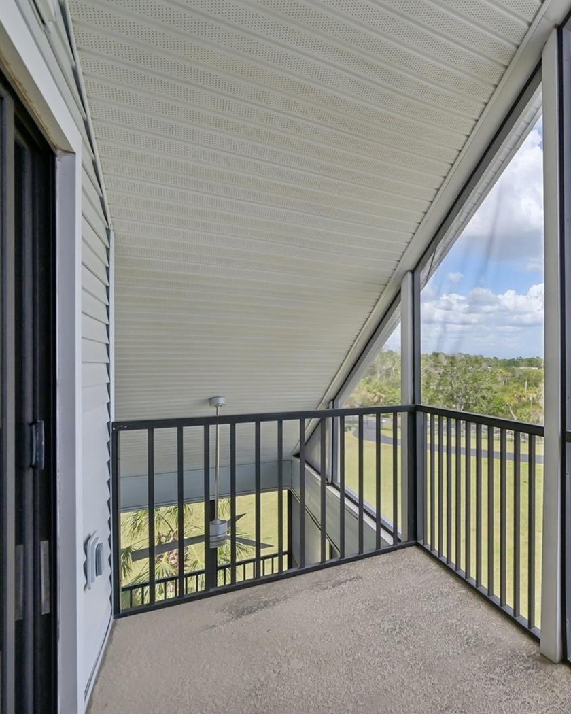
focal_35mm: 20
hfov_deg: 59.4
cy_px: 354
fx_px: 422
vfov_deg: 80.4
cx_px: 499
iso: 400
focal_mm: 14
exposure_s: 1/640
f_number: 8
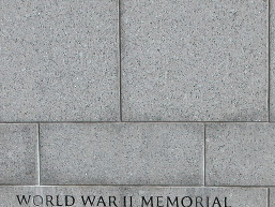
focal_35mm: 109
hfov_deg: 18.0
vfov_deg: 13.5
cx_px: 173
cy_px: 187
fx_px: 866
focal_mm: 8.9
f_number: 7.1
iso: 100
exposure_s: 1/493
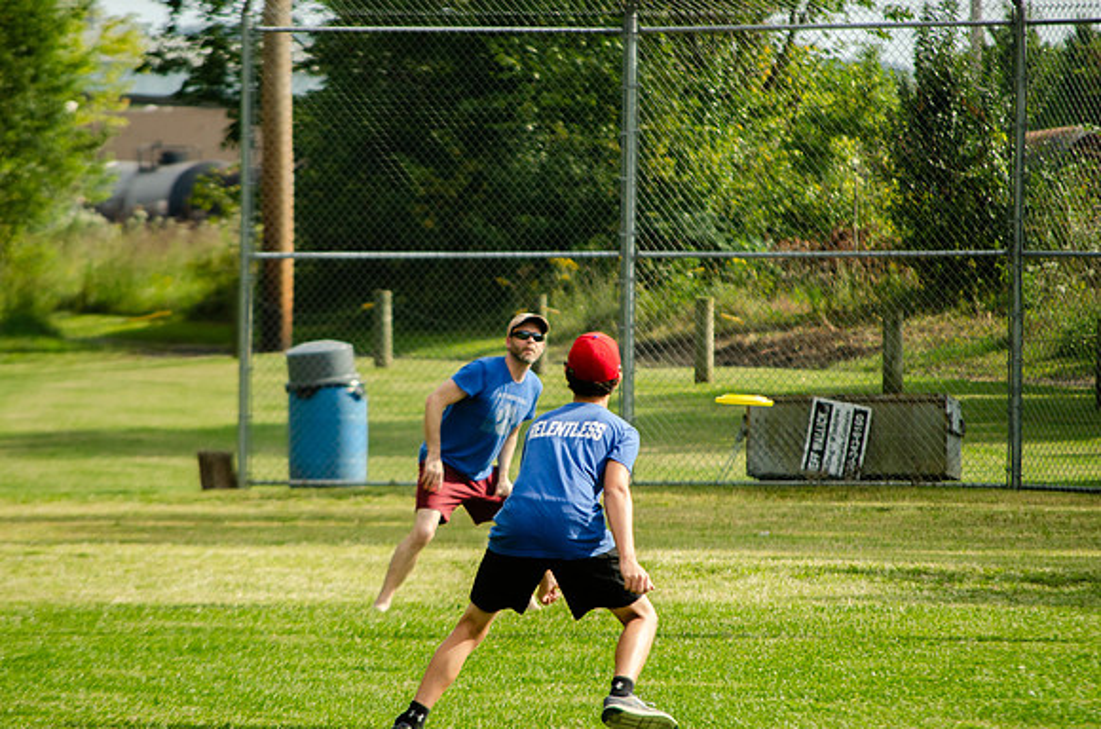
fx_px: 9987
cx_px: 522
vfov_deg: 4.2
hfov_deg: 6.3
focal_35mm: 327
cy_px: 363
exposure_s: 1/640
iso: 200
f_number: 6.3
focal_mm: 200
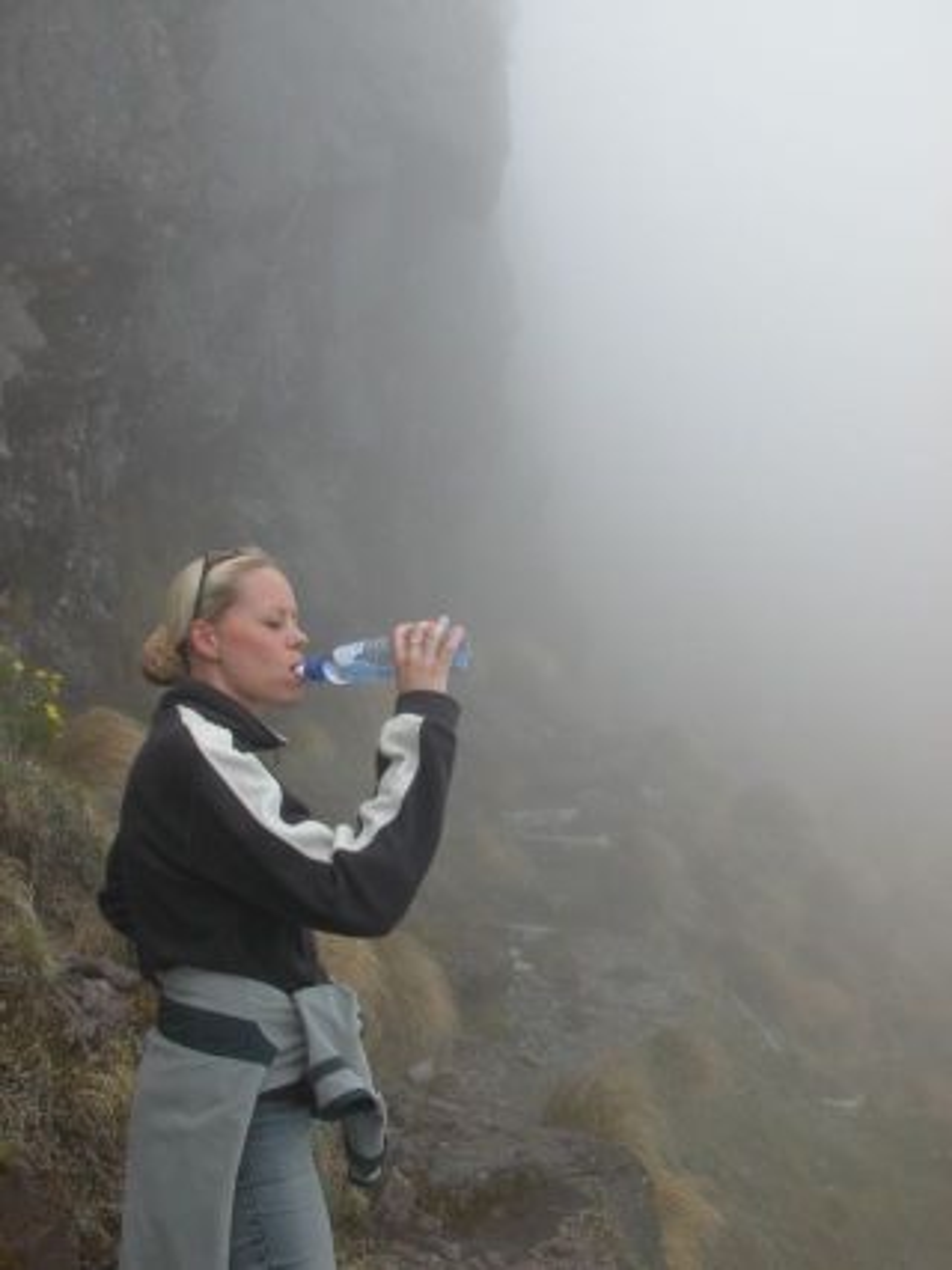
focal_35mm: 35
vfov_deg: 52.6
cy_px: 635
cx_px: 476
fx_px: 1284
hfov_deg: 40.7
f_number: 4.5
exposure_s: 1/214
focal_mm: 8.9
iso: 100
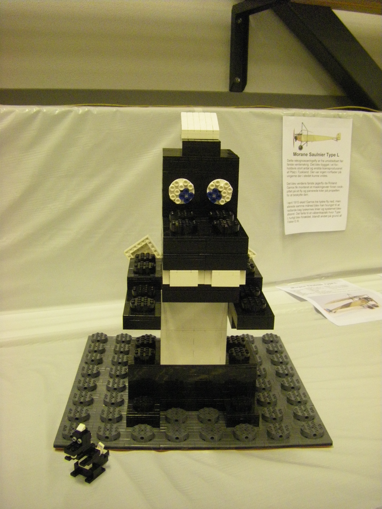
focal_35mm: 38
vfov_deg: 49.0
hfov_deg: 37.7
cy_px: 254
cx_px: 191
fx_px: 559
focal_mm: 6.3
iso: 800
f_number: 3.5
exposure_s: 1/50
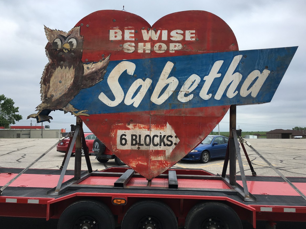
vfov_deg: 46.8
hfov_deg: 60.0
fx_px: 265
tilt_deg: +2.0
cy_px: 115
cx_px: 157
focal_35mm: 30
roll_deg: +0.5
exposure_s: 1/894
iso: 25
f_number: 2.2
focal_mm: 4.15
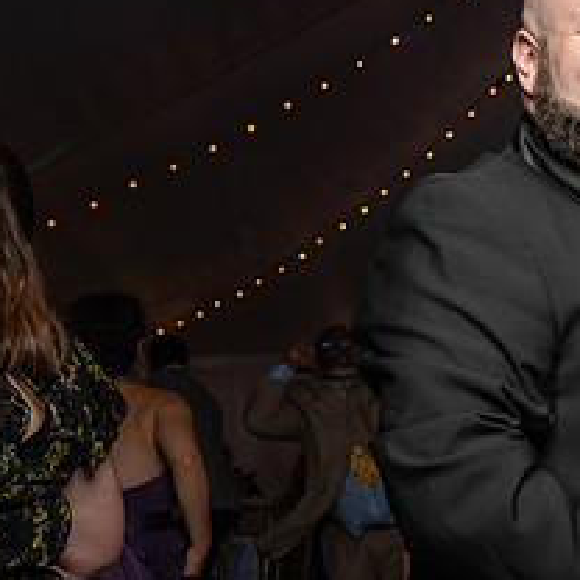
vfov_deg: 19.0
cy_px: 383
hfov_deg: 18.2
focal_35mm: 91
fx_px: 1725
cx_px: 677
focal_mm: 35
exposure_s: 1/200
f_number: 5.6
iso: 1600
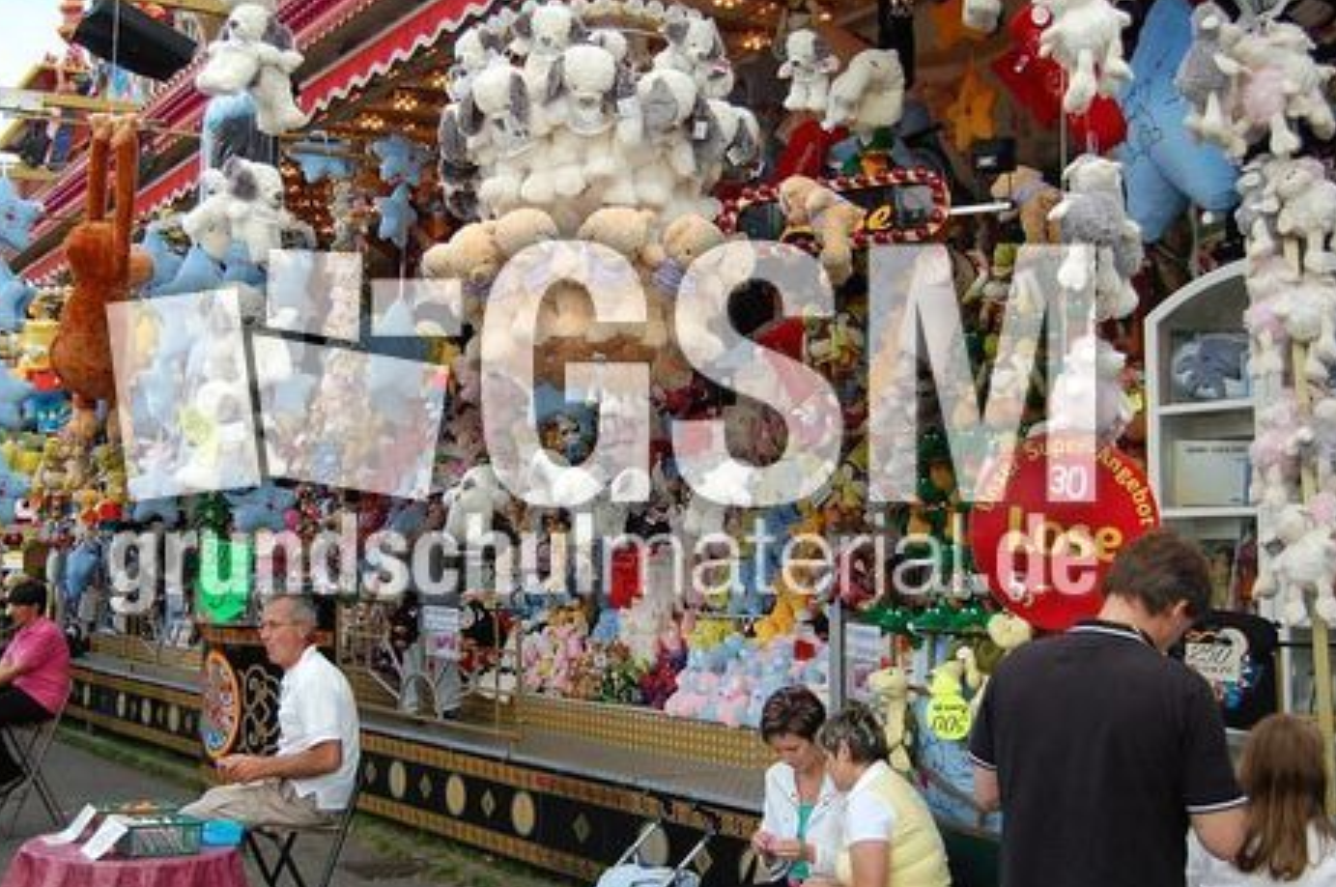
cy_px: 426
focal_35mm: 40
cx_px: 603
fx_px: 1482
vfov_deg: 33.3
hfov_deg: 48.4
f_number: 4
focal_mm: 24
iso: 400
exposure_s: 1/500
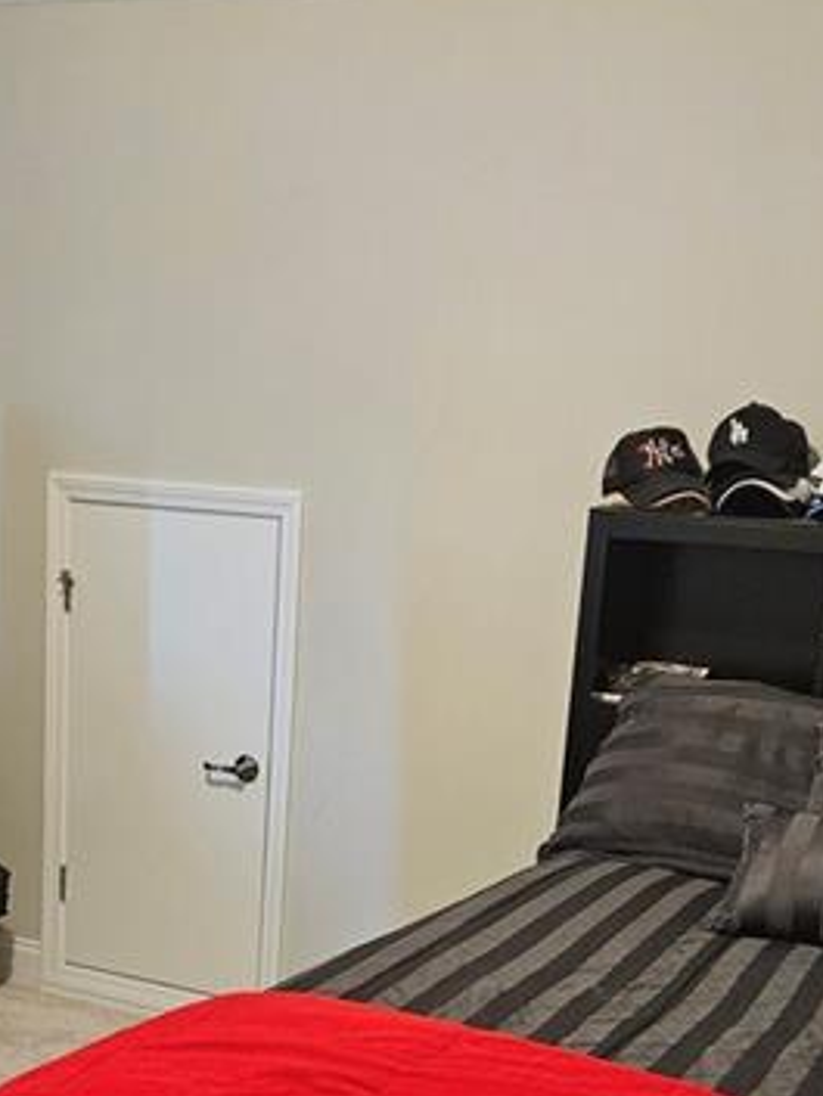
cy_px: 851
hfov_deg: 29.1
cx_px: 413
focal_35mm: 50
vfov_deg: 37.0
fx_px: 1584
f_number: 1.8
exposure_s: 1/40
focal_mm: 5.4
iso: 500
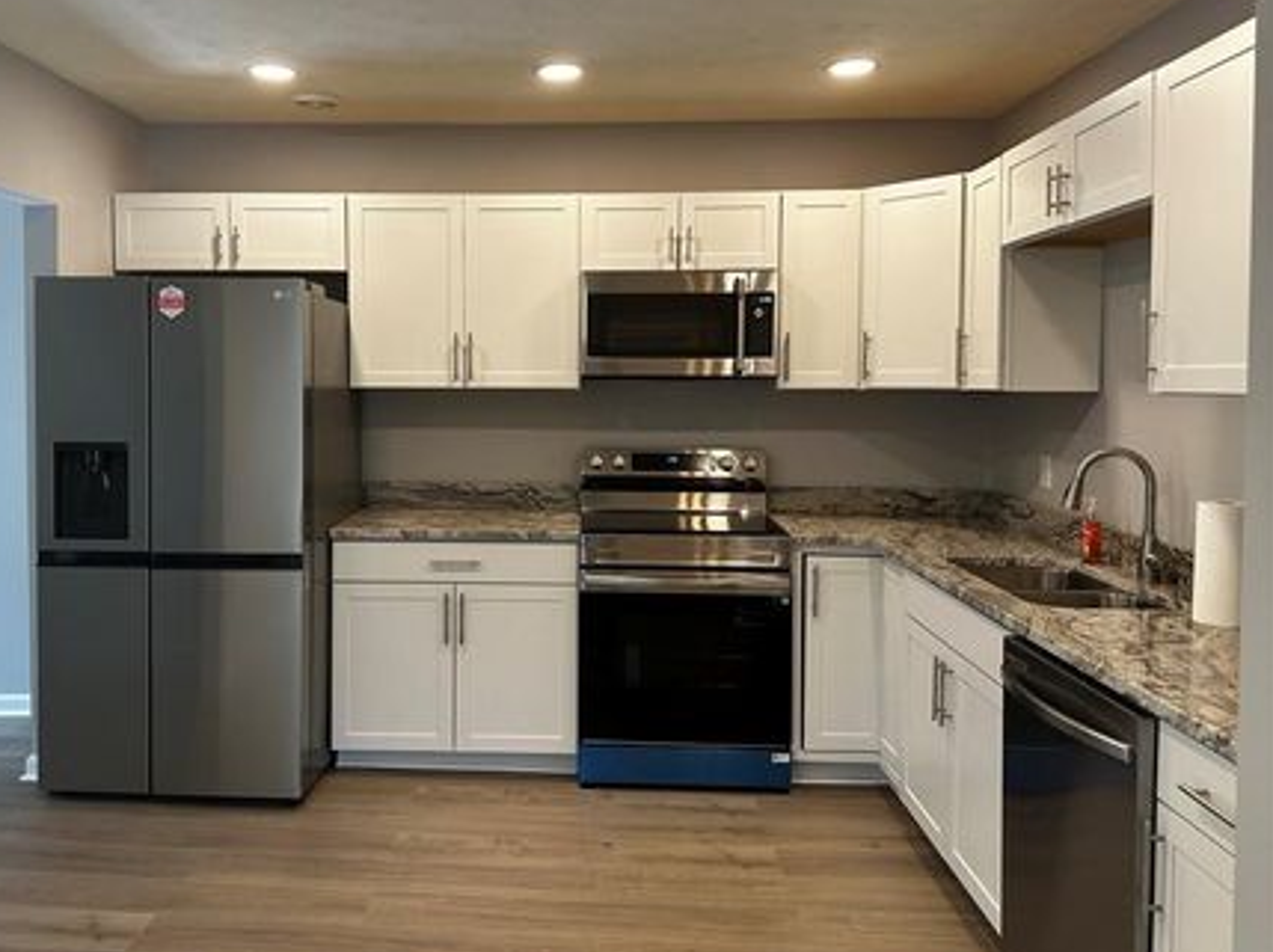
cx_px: 534
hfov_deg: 63.1
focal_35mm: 28
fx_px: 1029
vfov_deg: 49.5
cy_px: 414
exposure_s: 1/120
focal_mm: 6.86
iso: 160
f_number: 1.78
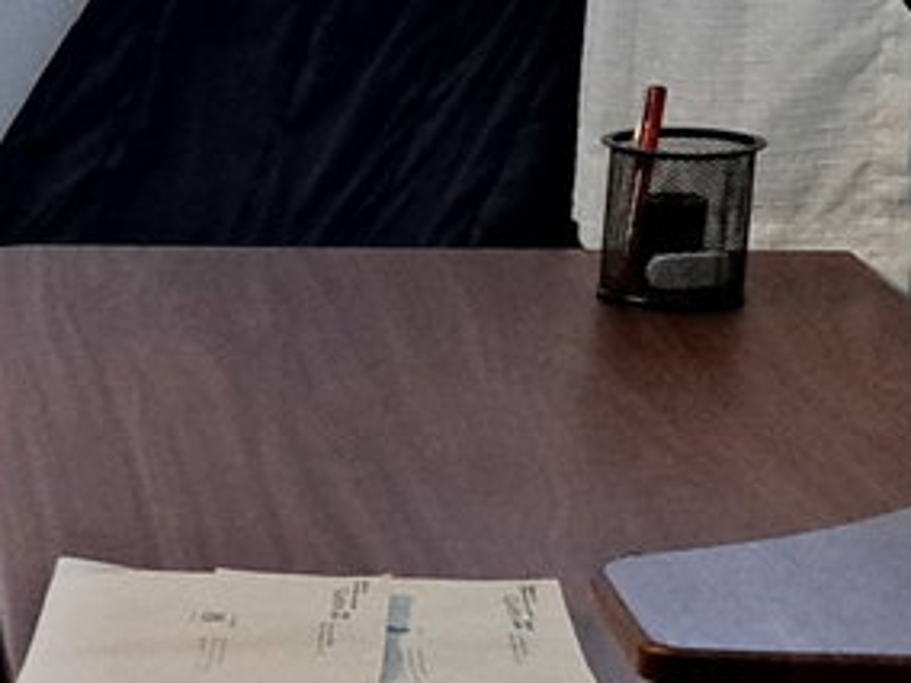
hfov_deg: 11.2
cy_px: 462
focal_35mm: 135
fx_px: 3553
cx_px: -1514
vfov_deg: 11.0
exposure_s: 1/40
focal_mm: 5.23
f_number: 1.8
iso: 400
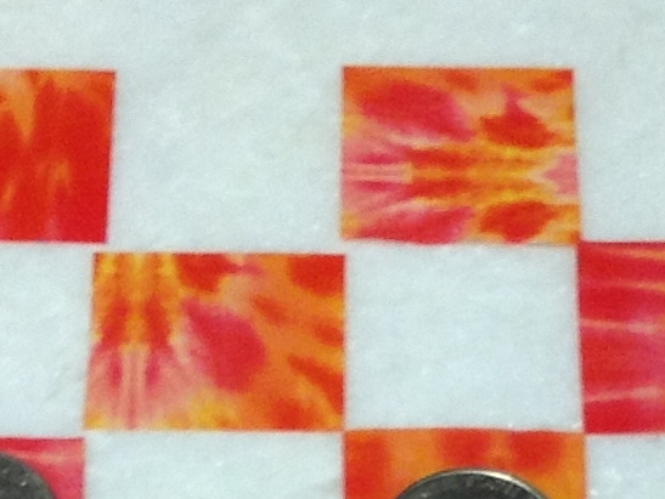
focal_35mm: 165
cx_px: 345
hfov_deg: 12.0
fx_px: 3172
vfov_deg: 8.5
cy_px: 1060
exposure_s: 1/40
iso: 100
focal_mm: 4.28
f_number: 2.4
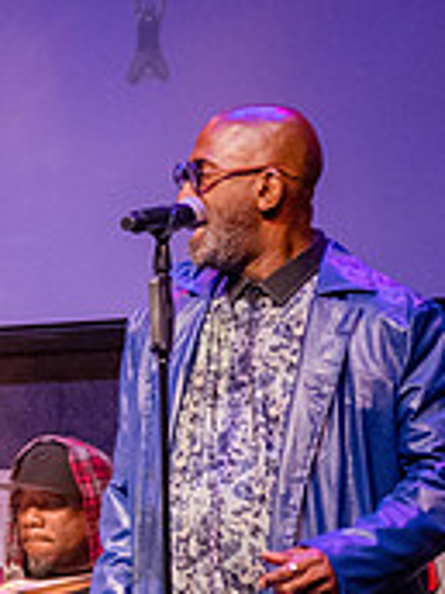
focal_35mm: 259
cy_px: 523
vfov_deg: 7.6
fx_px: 4439
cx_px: -521
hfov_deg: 5.6
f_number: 4
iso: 6400
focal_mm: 80
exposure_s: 1/400
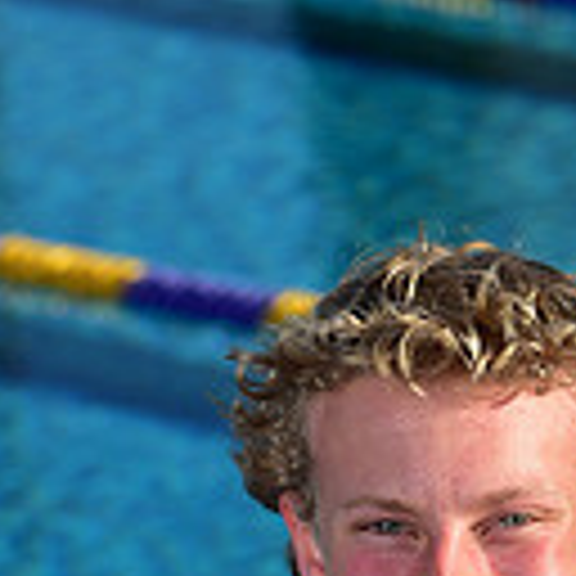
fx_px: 8829
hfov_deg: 3.7
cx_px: 506
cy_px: 1120
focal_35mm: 469
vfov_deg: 3.7
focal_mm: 122
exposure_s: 1/250
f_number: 7.1
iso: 64
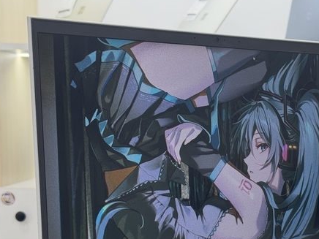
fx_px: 811
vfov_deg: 16.6
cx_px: 282
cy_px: 210
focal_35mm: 88
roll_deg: -0.2
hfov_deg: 21.8
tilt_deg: -7.5
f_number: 1.78
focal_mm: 6.76
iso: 50
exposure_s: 1/50
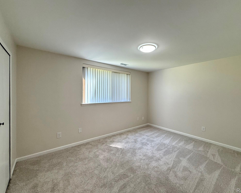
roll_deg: -0.7
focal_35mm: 15
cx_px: 130
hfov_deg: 96.6
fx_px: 107
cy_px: 95
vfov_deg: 84.0
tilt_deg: -0.4
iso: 160
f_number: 2.2
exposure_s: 1/120
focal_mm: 2.22
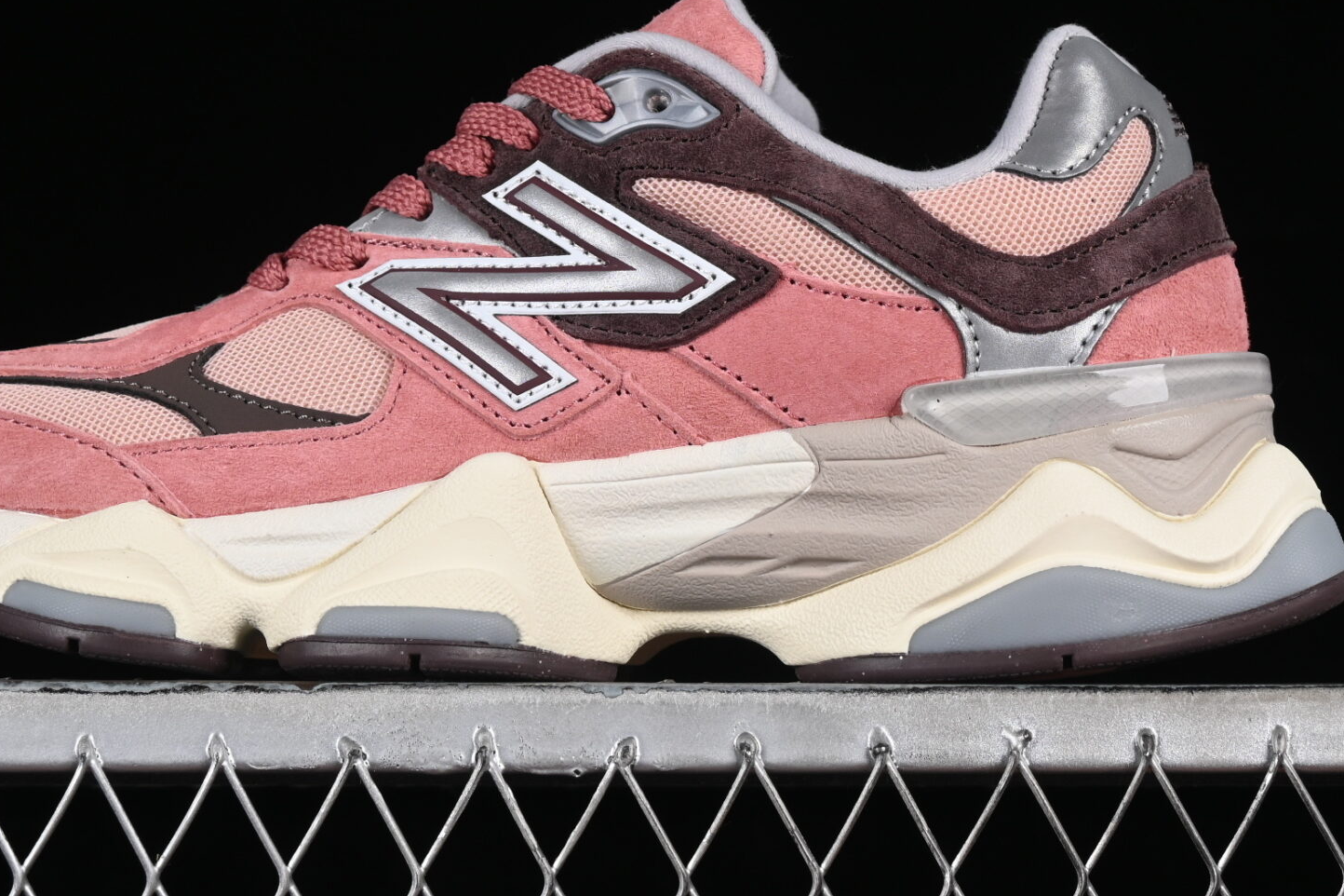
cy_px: 187
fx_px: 4964
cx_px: 586
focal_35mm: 133
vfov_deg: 10.3
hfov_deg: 15.4
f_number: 8
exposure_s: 1/80
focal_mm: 50
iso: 160
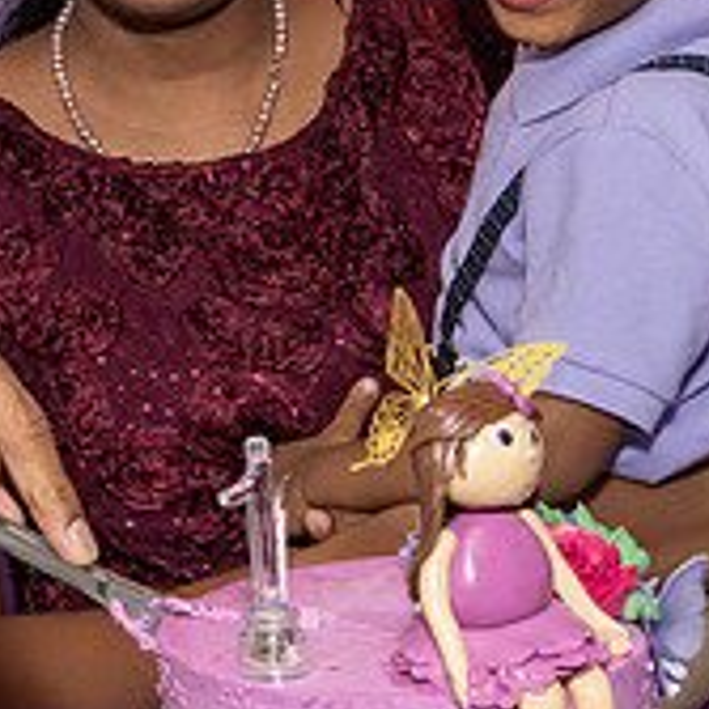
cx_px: -293
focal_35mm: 123
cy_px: 136
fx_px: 2850
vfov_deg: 14.1
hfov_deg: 13.5
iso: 800
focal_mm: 26
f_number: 9
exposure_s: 1/250
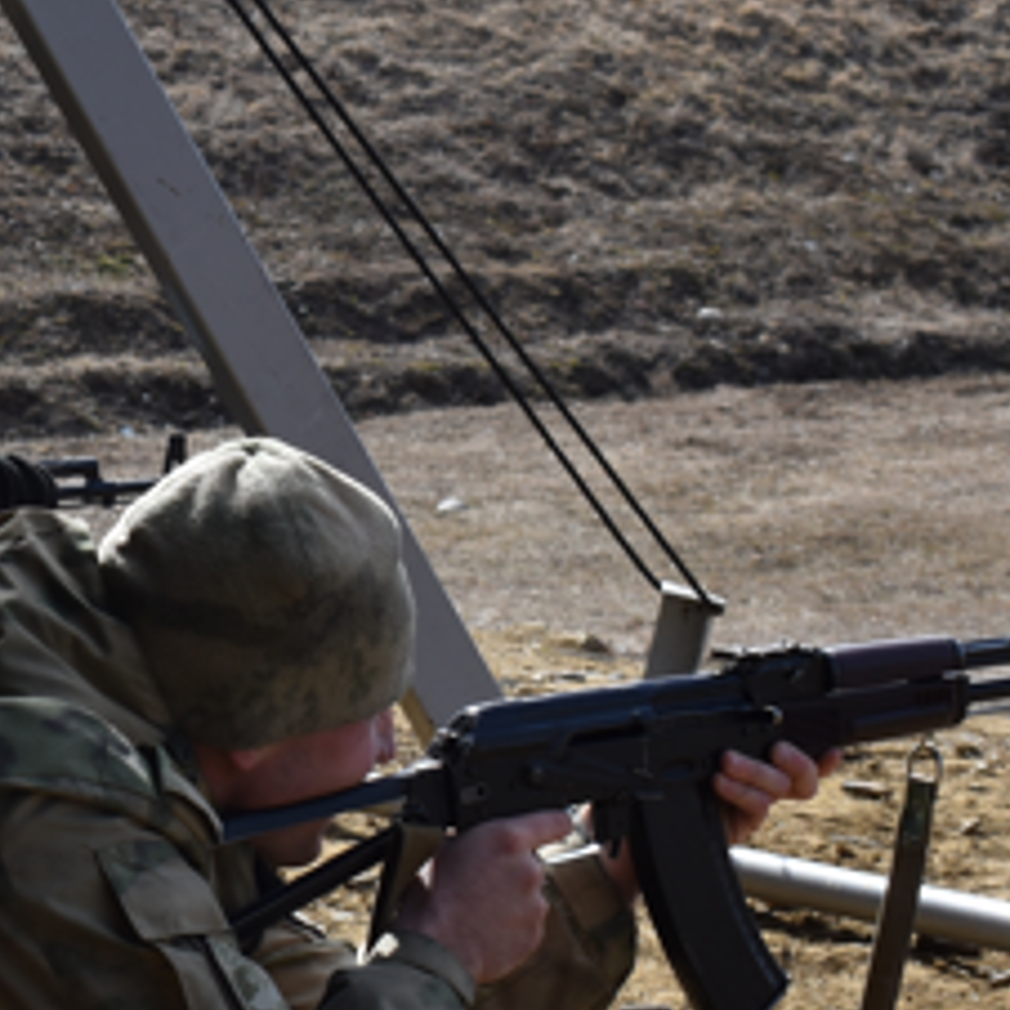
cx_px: -156
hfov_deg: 11.9
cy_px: 469
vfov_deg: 12.1
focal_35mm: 144
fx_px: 4753
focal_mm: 34
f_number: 8
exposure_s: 1/250
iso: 100
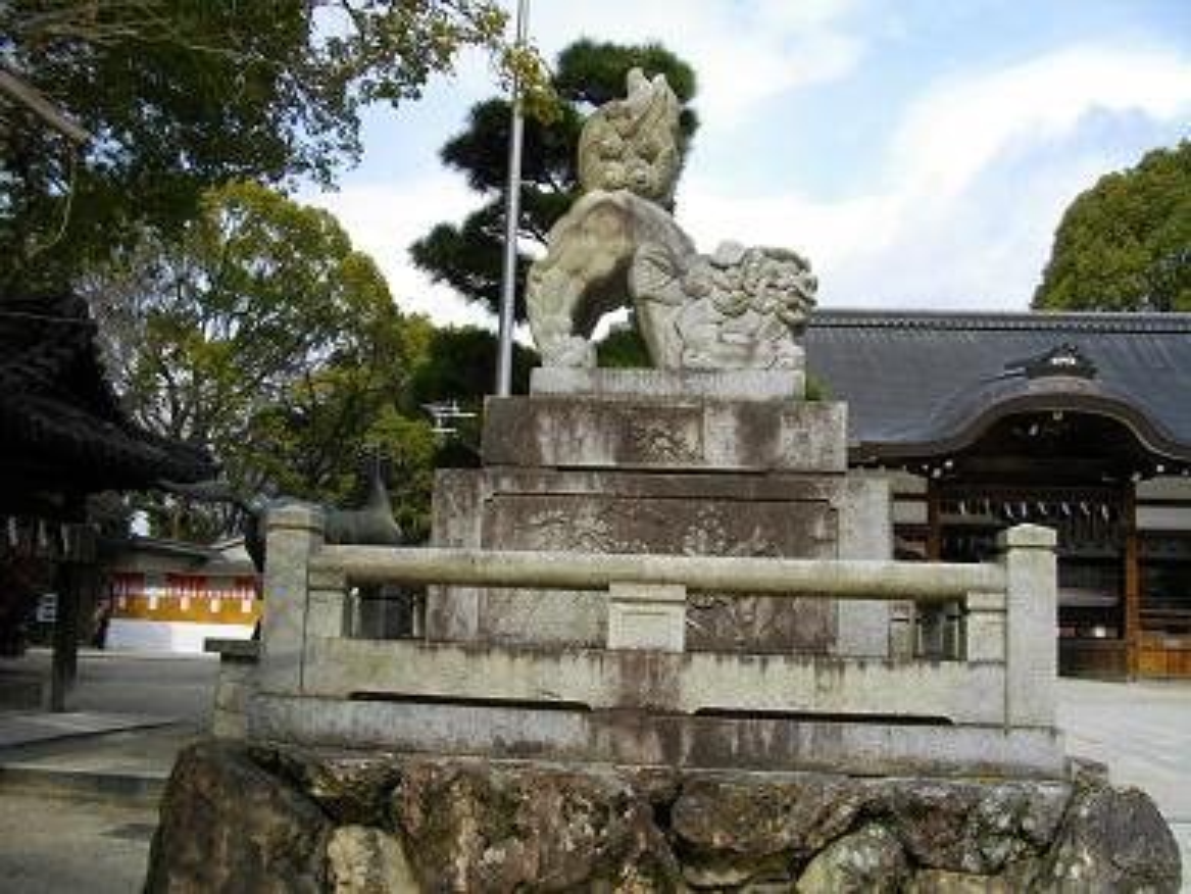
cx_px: 596
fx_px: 1101
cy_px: 447
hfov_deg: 56.8
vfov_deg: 44.2
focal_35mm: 32
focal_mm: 5.7
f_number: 5.5
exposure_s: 1/320
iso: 100
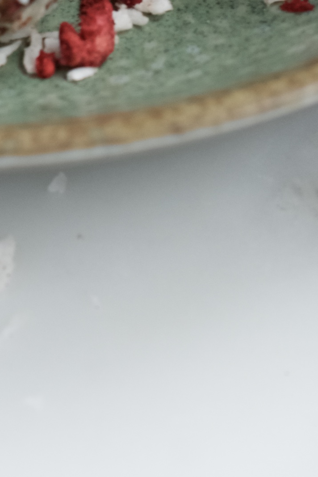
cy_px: -401
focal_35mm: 313
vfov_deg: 6.4
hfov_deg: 4.4
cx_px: 121
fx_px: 4144
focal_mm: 40
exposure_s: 1/60
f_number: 5
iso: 125
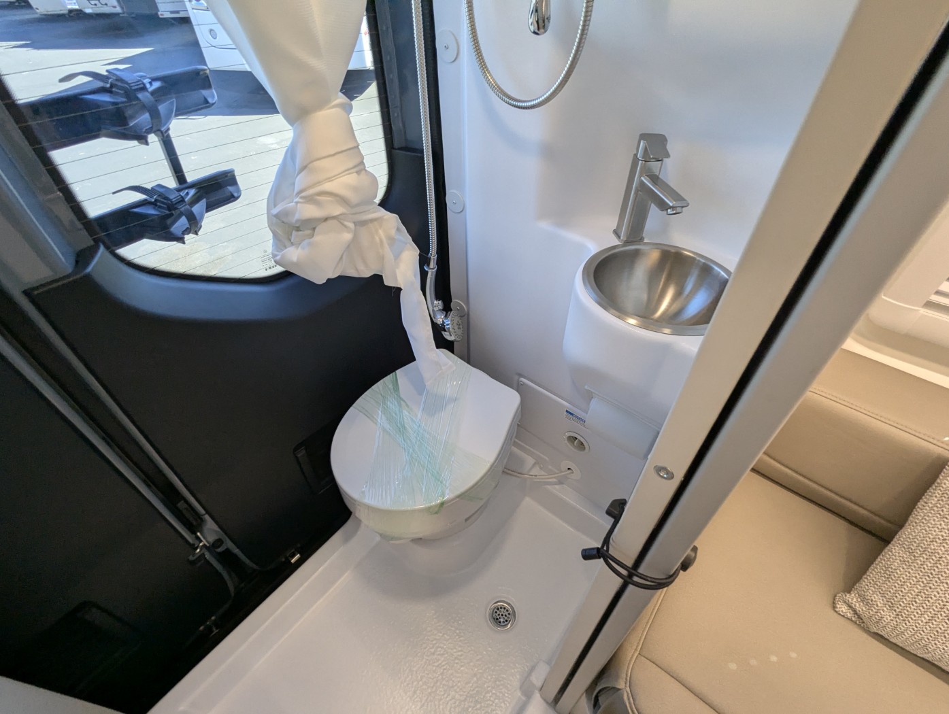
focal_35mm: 16
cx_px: 474
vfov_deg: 78.2
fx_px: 439
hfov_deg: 94.4
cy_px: 357
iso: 235
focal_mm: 2.35
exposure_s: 1/130
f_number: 2.2
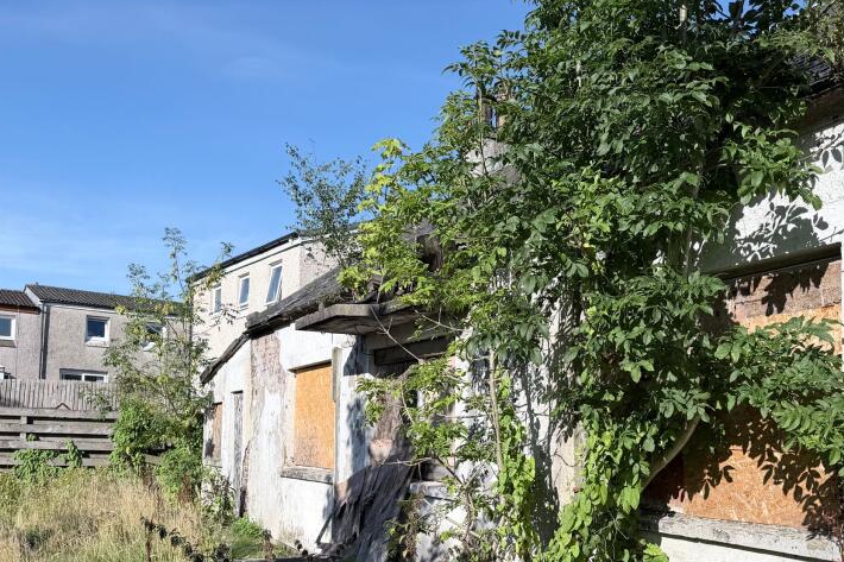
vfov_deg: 36.1
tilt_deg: +1.3
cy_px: 410
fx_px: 844
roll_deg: -0.4
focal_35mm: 36
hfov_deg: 53.0
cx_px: 478
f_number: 1.78
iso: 80
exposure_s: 1/4975
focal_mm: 6.76
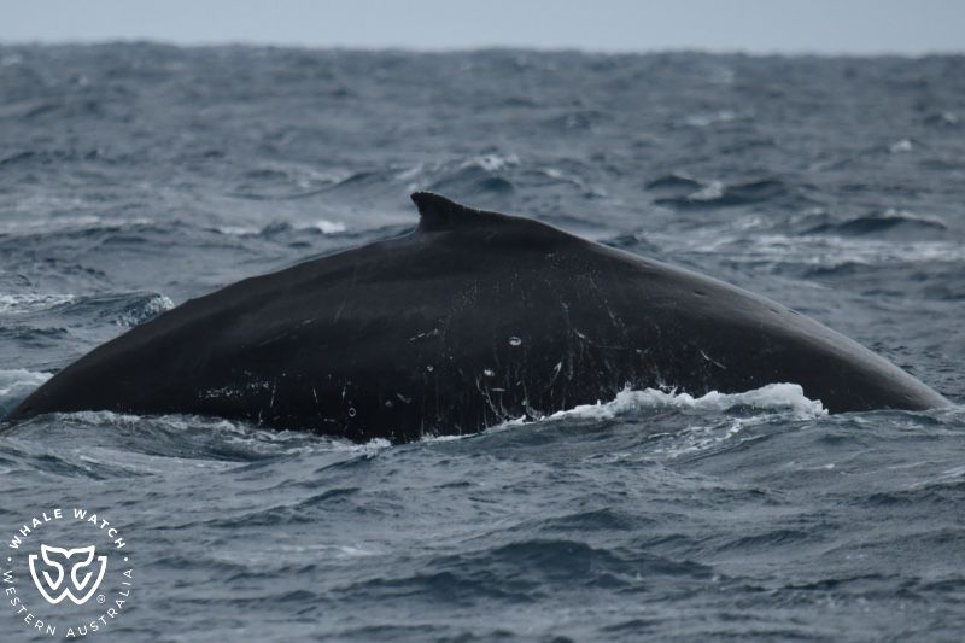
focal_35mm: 600
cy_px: 322
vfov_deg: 2.3
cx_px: 482
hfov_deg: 3.4
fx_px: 16079
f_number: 6.3
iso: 1400
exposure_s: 1/8000
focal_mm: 600
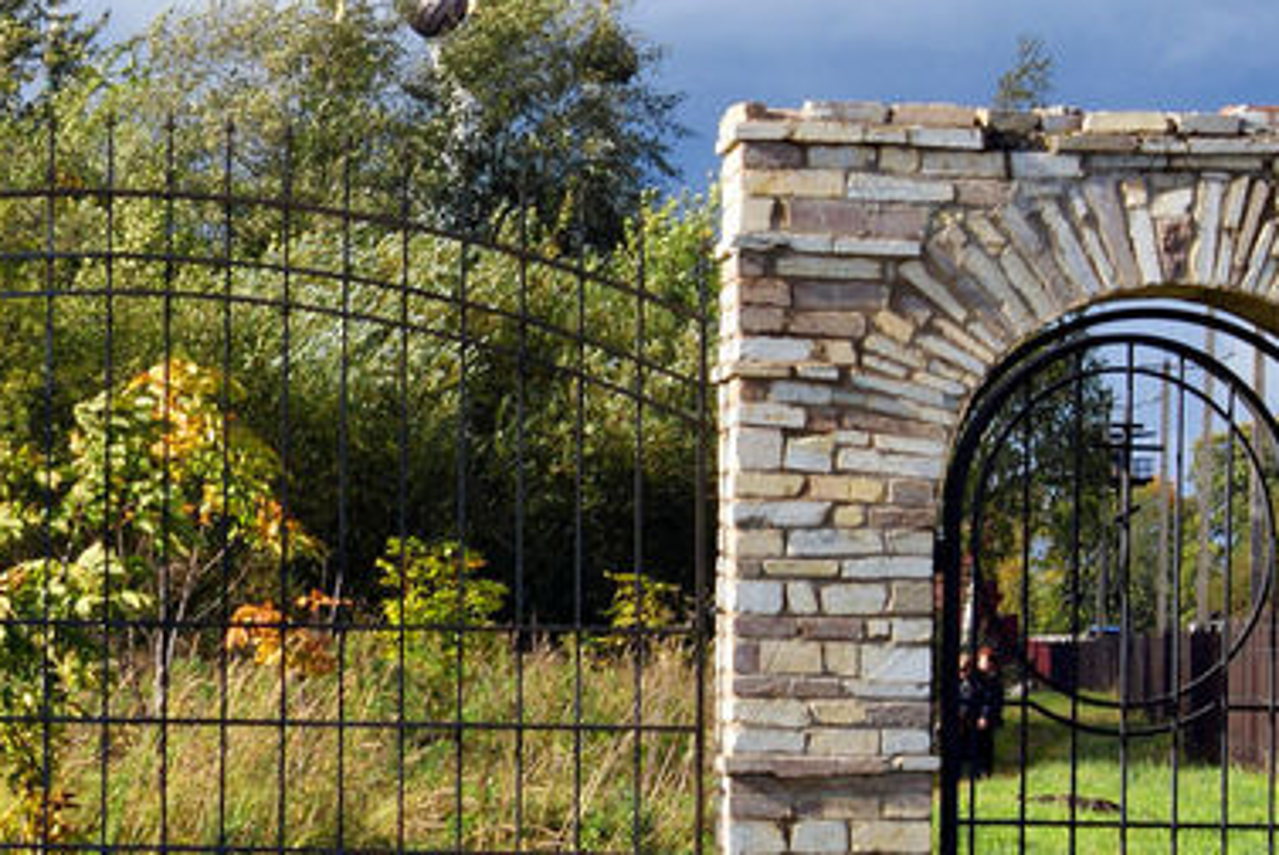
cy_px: 302
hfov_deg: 9.5
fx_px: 7644
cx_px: 122
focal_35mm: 215
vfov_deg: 6.4
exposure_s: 1/125
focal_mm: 60
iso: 100
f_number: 9
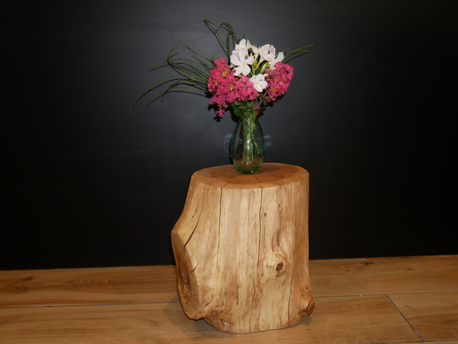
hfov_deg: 56.8
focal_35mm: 32
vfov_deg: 44.2
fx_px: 424
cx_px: 229
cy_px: 172
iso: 800
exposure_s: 1/60
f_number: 4
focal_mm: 16
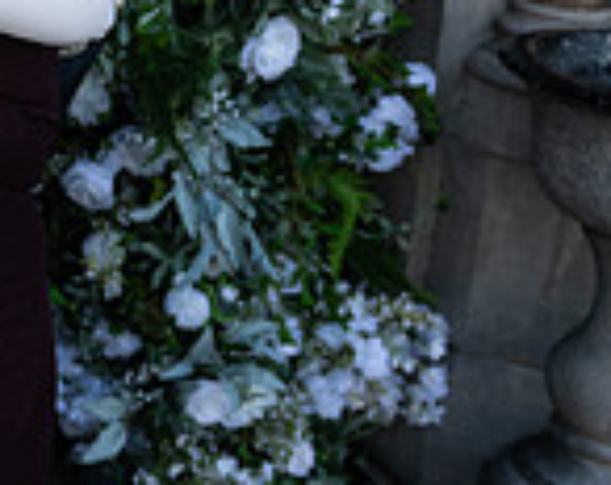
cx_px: -188
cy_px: -23
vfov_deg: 14.9
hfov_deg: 17.8
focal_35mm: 101
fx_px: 1822
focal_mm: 27
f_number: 3.5
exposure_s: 1/2000
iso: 500
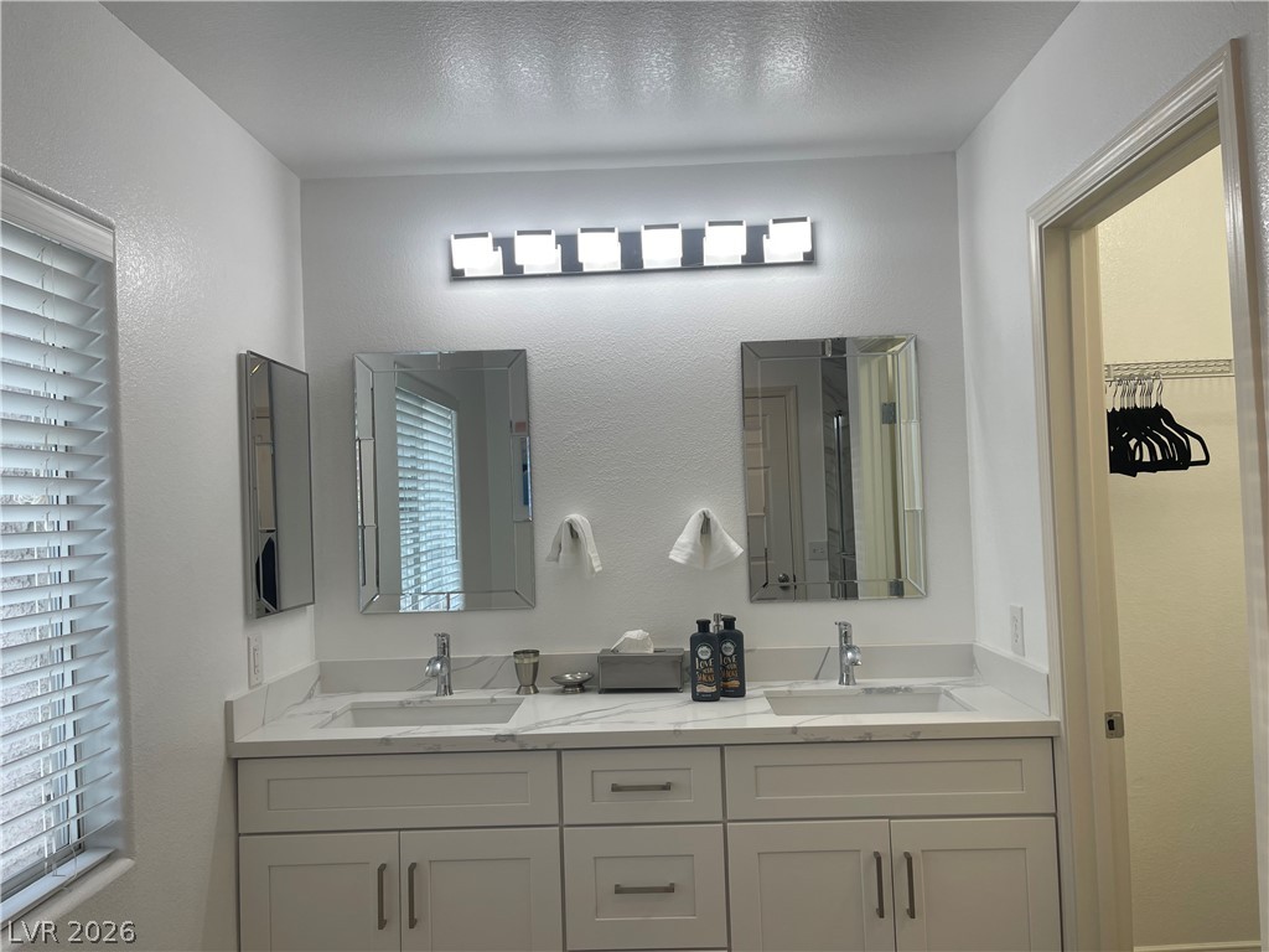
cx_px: 634
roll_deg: +2.6
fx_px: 953
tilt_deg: +2.8
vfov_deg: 53.1
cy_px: 476
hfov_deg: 67.3
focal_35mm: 26
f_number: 1.6
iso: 32
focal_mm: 5.1
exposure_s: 1/123
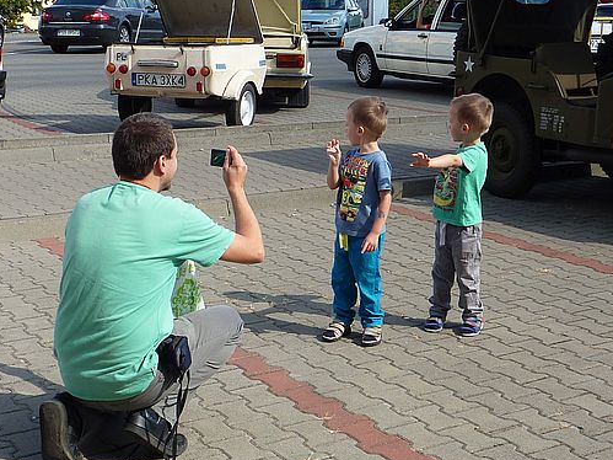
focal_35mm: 59
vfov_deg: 24.8
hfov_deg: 32.7
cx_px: 308
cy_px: 229
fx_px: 1045
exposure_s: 1/400
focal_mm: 5.3
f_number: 4
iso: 80
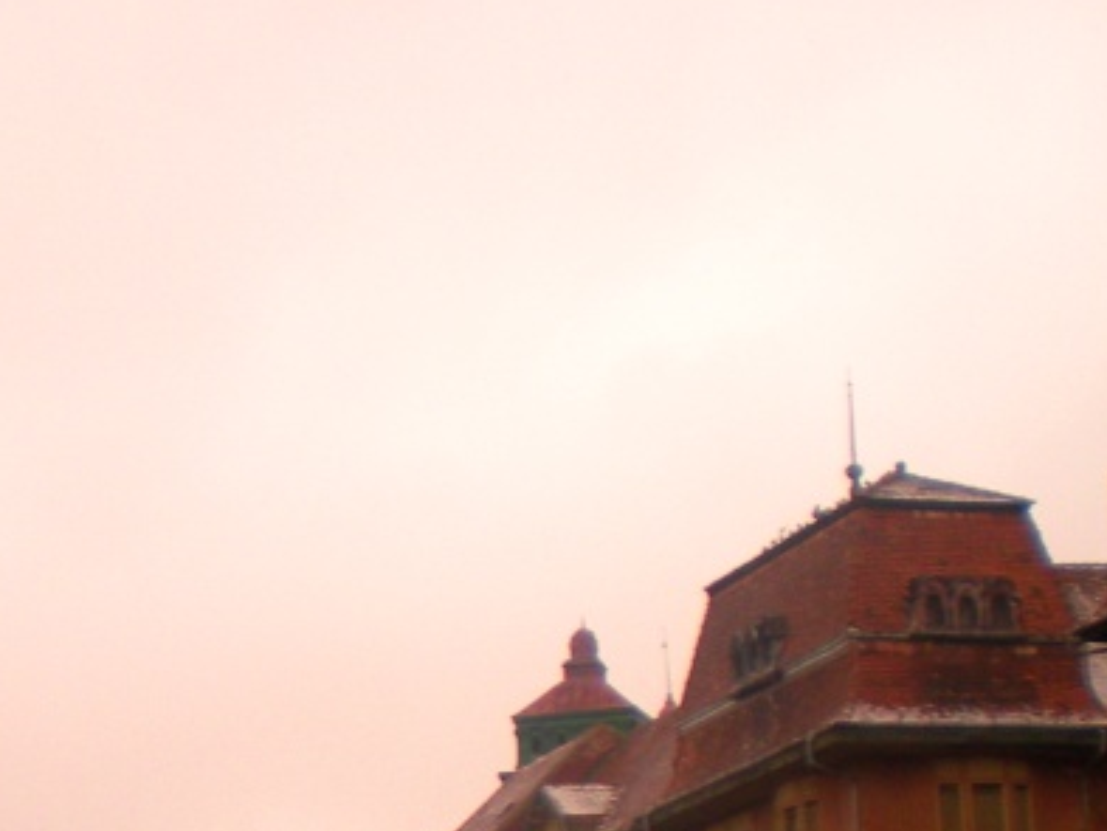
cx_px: -54
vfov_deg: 14.6
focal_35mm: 99
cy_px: 941
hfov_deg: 19.2
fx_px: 3167
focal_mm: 6.3
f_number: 3.1
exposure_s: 1/240
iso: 89
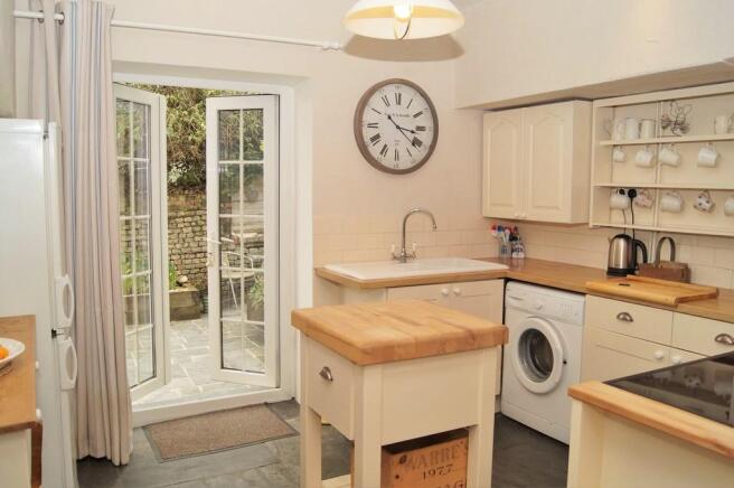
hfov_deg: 67.4
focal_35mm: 27
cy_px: 244
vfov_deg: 47.8
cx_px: 367
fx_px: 550
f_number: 5.6
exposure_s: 1/160
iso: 400
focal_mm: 18
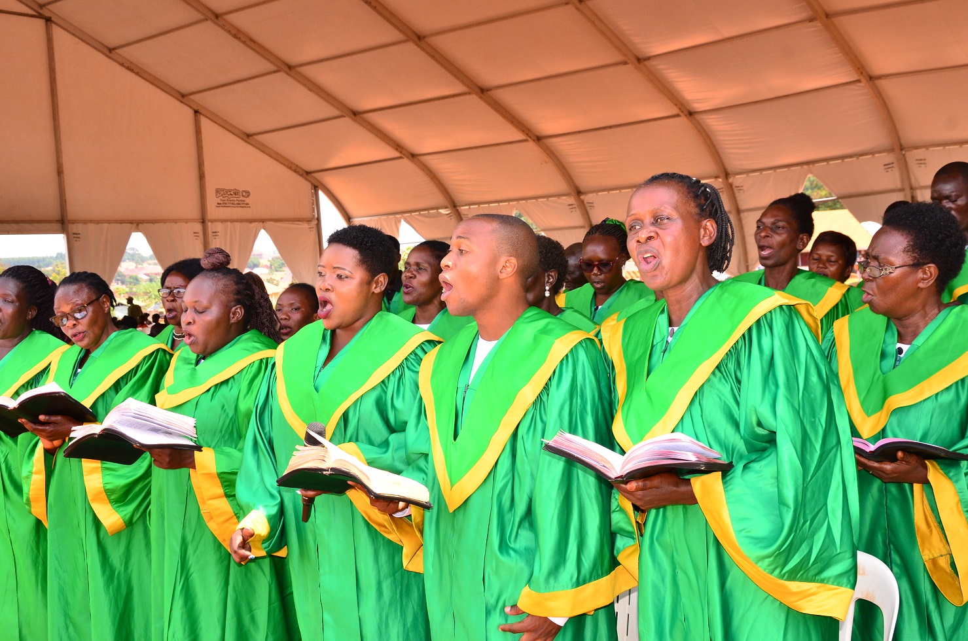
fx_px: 1127
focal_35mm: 42
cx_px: 484
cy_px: 320
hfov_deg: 46.5
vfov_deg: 31.8
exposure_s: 1/250
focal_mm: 28
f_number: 9
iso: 500
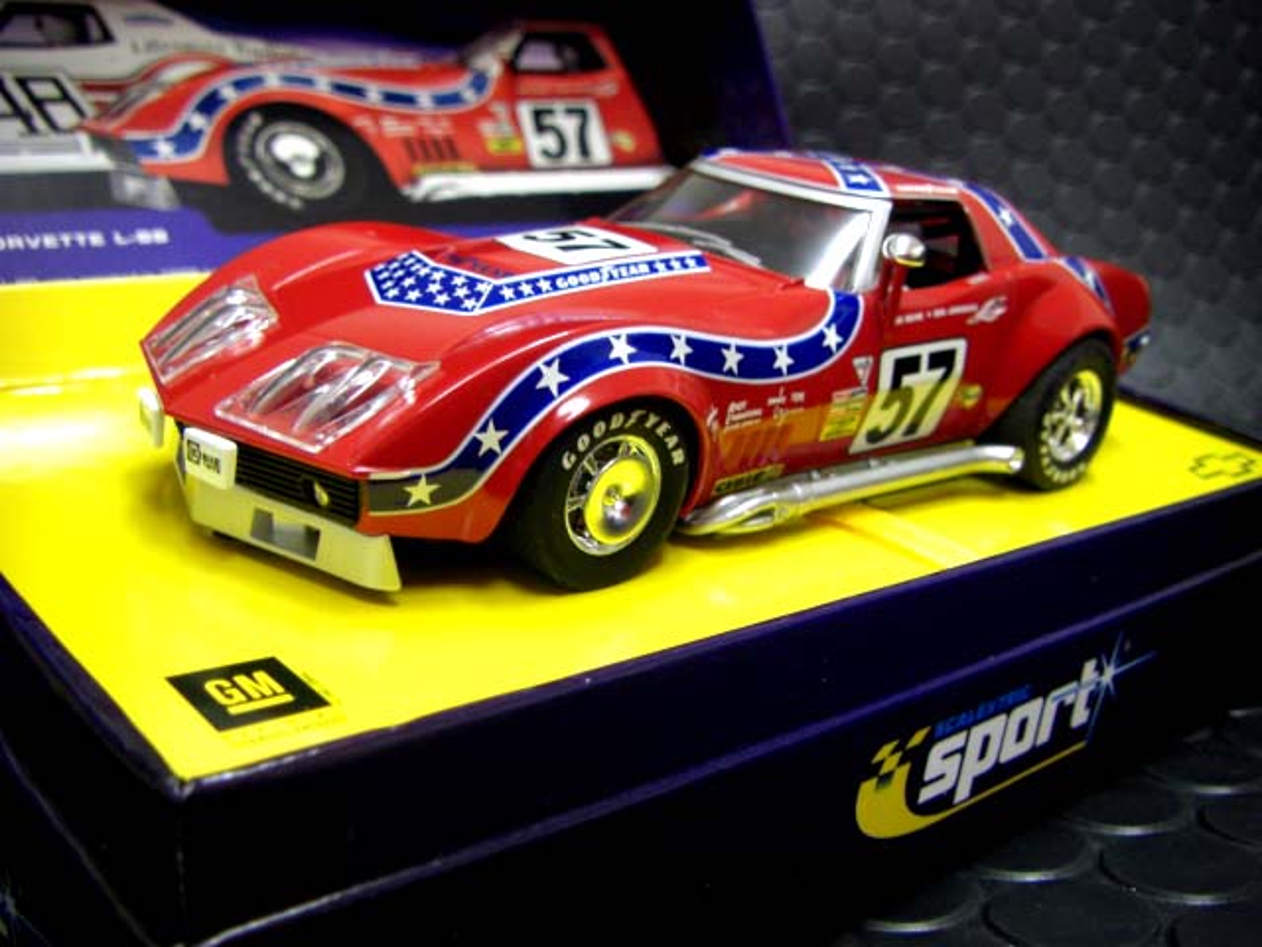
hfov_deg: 49.0
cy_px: 474
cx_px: 631
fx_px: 1385
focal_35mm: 38
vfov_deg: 37.7
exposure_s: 1/25
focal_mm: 6.3
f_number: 3.4
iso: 200
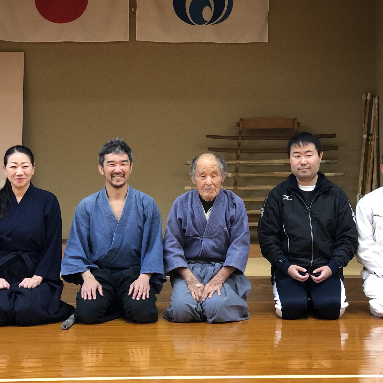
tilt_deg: -0.6
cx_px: 201
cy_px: 176
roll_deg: -0.1
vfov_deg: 19.3
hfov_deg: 19.3
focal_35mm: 90
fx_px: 1127
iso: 125
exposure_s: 1/24
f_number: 2.4
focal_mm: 6
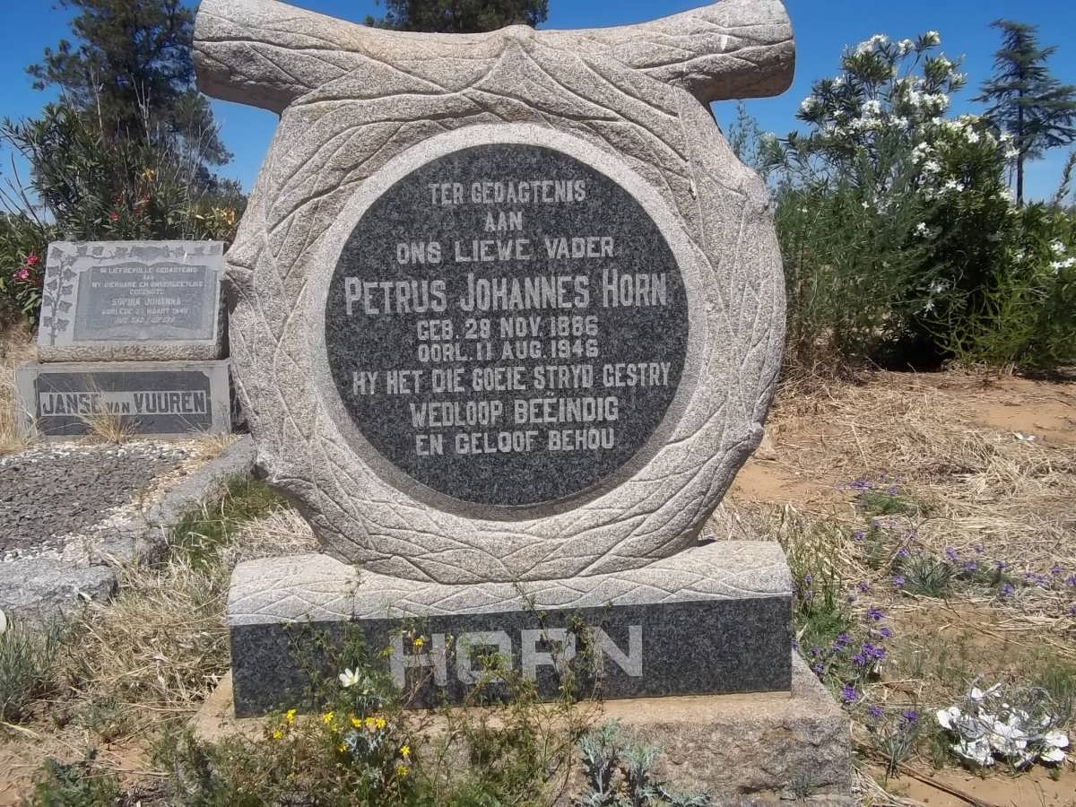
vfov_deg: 44.2
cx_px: 538
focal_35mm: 32
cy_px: 404
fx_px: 995
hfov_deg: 56.8
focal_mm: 5.7
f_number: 5.5
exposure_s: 1/800
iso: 80
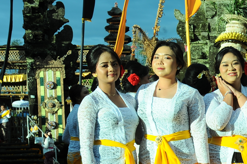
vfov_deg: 12.1
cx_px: 294
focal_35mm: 112
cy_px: 154
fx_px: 768
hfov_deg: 17.4
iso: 200
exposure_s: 1/125
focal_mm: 40
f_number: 10
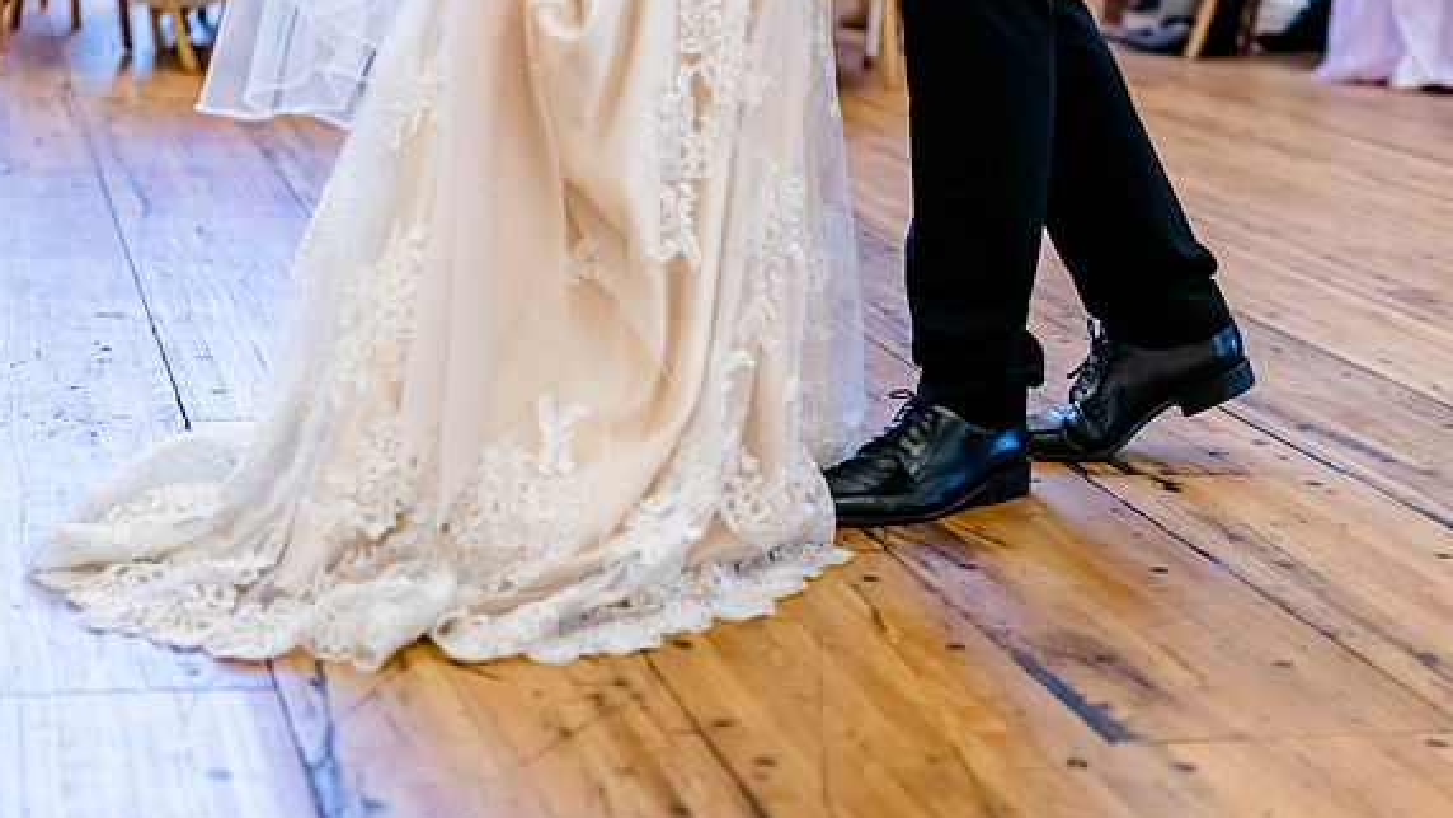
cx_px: 762
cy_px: 468
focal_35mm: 81
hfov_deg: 26.2
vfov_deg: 14.9
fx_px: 3121
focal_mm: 70
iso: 3200
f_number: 3.2
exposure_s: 1/640
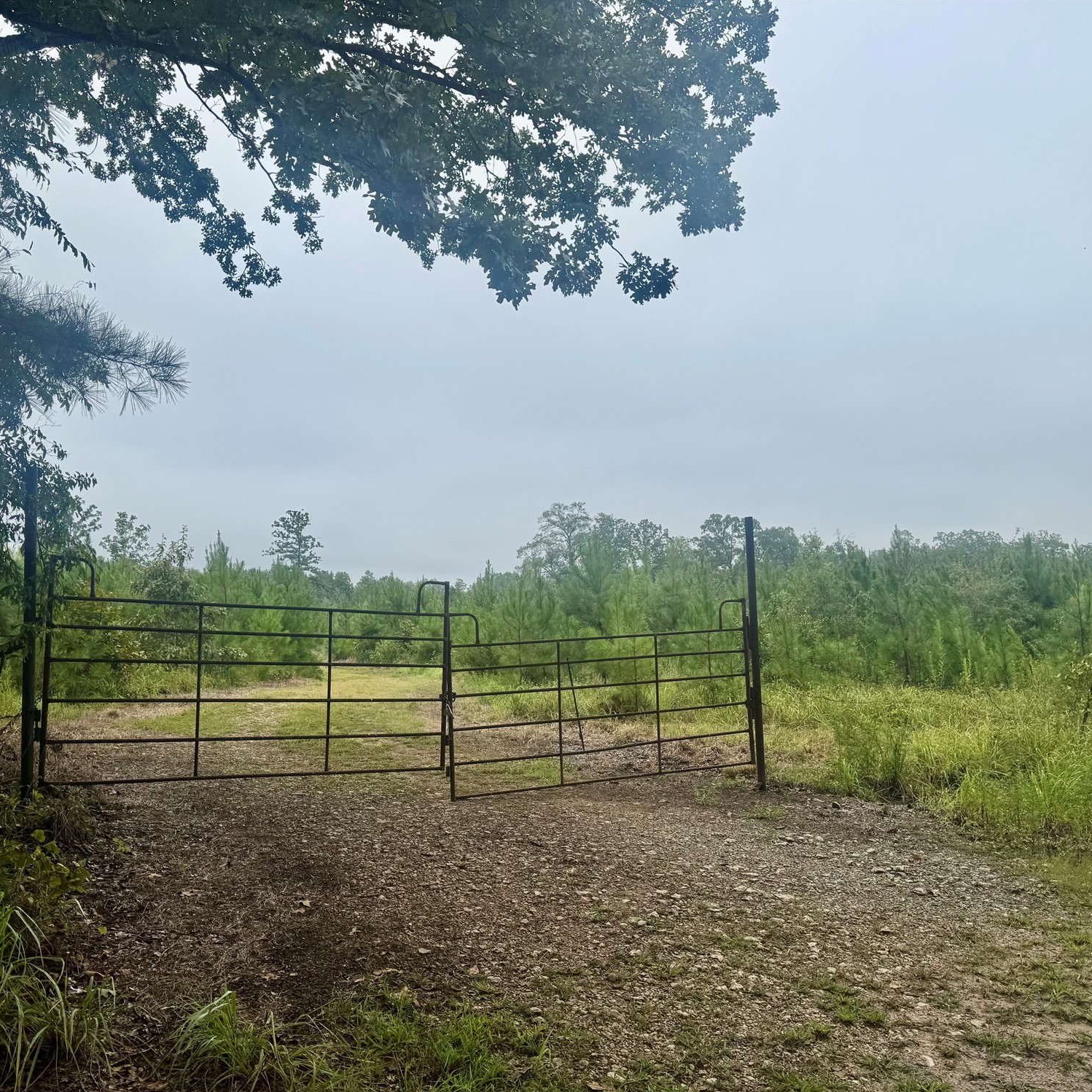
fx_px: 1035
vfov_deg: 55.6
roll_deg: +0.2
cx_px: 516
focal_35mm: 29
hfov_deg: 55.6
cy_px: 558
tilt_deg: +2.7
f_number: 1.78
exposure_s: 1/2105
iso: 80
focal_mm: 6.76
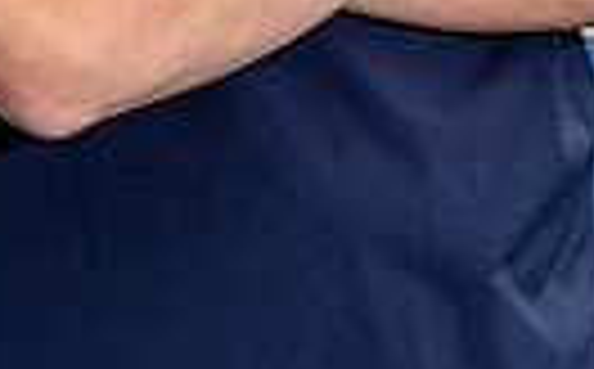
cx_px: 180
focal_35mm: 244
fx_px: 3943
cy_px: -554
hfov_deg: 8.6
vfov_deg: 5.2
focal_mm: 70
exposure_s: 1/250
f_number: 5.6
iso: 100
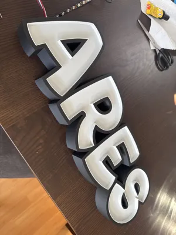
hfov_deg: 56.8
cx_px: 88
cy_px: 118
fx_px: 163
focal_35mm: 24
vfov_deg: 71.6
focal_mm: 6.76
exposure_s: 1/110
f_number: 1.78
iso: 200
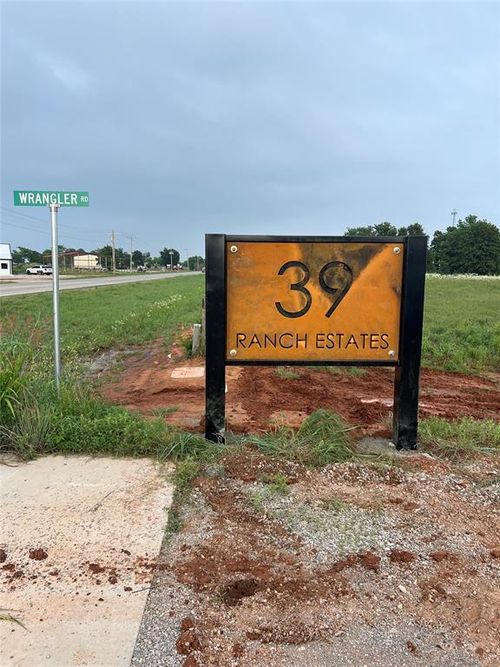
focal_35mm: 26
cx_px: 250
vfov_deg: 67.3
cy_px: 334
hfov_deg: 53.0
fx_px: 501
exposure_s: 1/1196
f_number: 1.5
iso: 50
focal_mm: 5.7
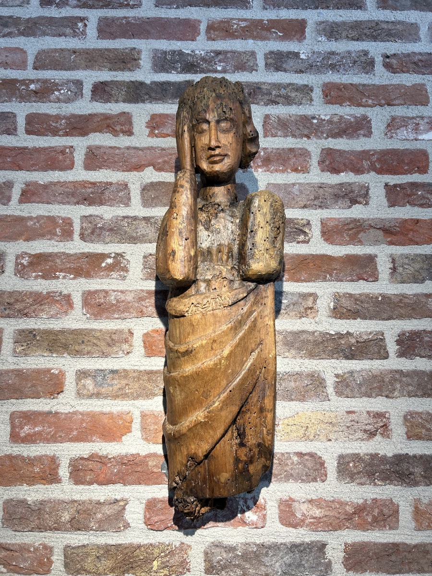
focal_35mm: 26
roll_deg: -1.3
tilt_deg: +9.9
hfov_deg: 53.1
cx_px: 216
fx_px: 433
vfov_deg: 67.3
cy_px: 288
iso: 64
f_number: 1.5
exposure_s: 1/100
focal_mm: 5.7
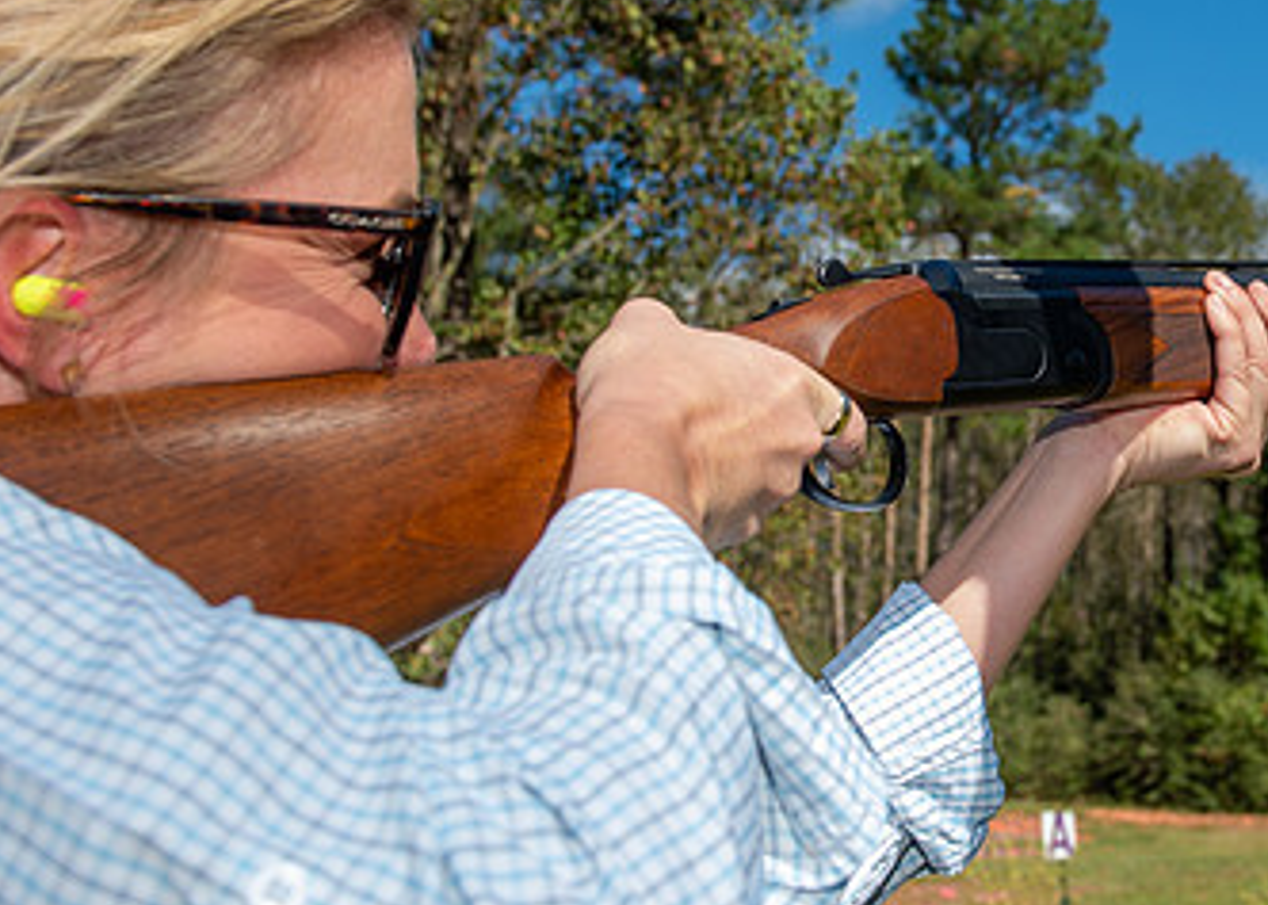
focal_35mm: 62
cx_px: 994
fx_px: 2232
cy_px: 367
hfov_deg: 31.0
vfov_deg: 22.9
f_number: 6.3
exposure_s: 1/500
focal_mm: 28
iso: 125
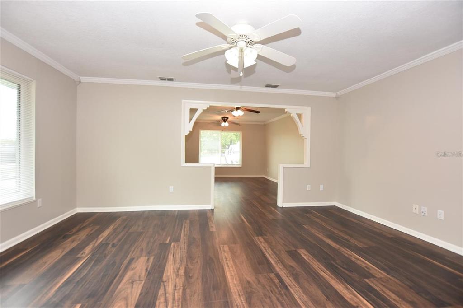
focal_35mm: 15
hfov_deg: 100.4
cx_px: 232
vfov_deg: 77.3
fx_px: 193
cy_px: 154
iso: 280
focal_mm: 10
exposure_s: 1/60
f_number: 4
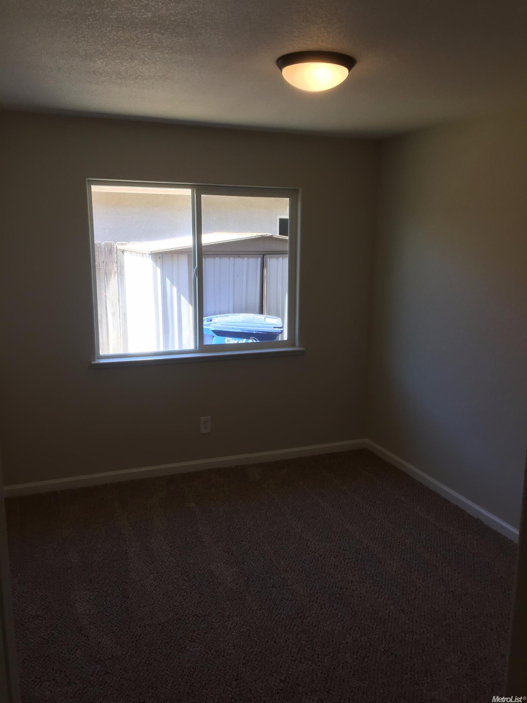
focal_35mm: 29
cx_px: 264
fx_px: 589
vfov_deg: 61.7
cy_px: 352
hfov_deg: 48.2
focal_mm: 4.15
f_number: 2.2
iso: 50
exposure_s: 1/120
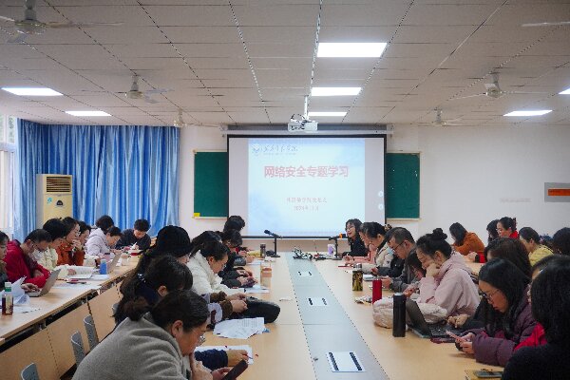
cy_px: 190
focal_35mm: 46
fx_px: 736
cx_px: 285
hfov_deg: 42.3
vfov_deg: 28.9
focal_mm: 31
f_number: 5
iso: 320
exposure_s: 1/50
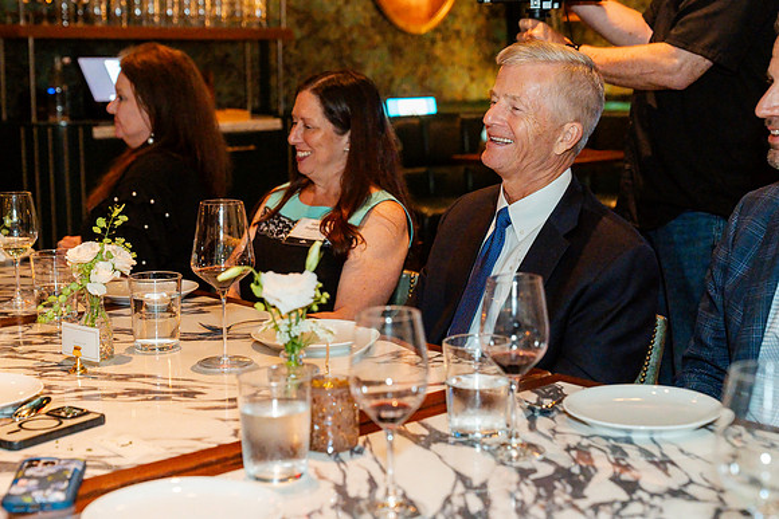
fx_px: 1261
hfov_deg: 34.3
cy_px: 258
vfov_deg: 23.3
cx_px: 386
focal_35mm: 58
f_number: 4
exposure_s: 1/80
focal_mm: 56
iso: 12800
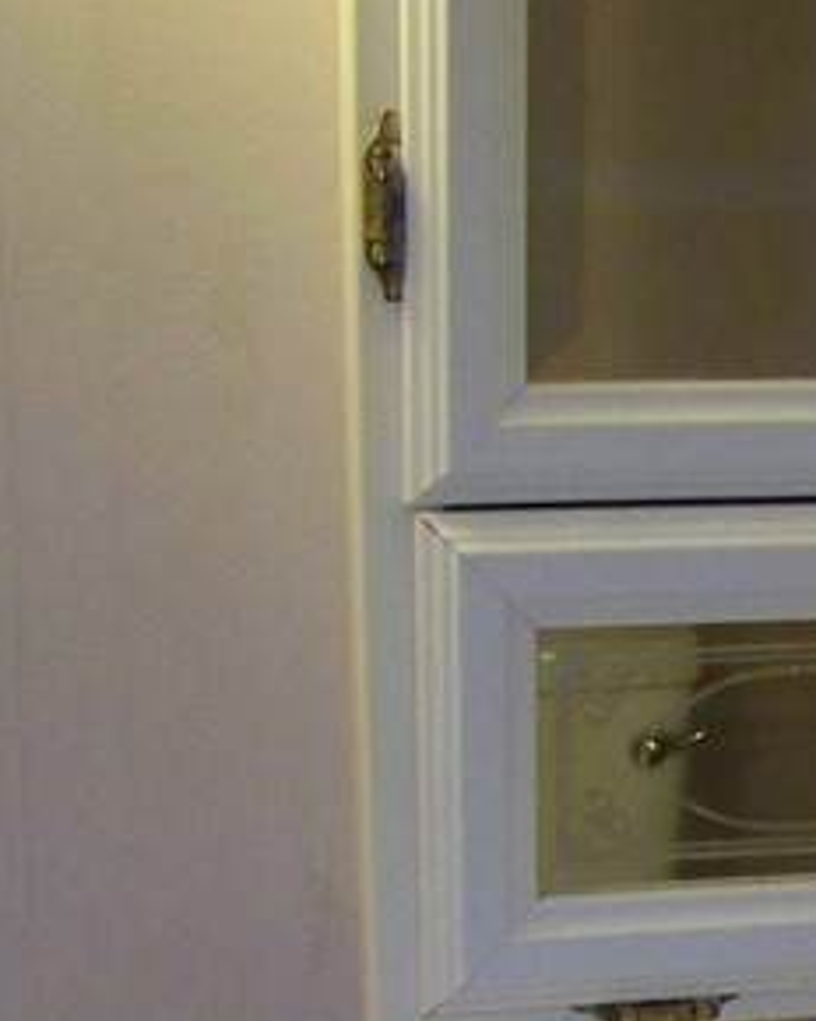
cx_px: 1484
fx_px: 3743
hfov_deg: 11.5
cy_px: 1229
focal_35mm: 124
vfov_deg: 15.0
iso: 200
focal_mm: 5.85
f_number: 2.8
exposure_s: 1/30
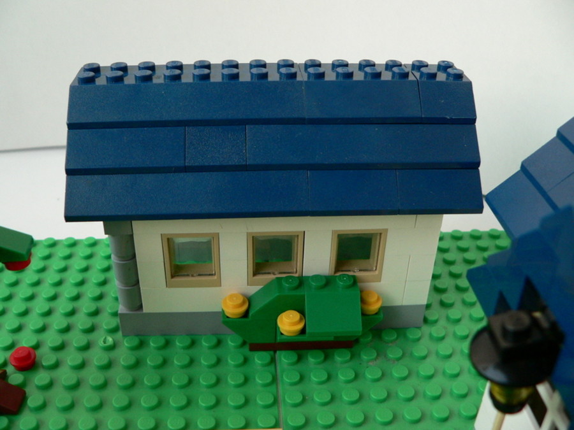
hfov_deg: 51.4
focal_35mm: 36
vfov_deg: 39.7
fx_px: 597
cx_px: 287
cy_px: 215
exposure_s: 1/30
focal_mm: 6
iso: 200
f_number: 2.8
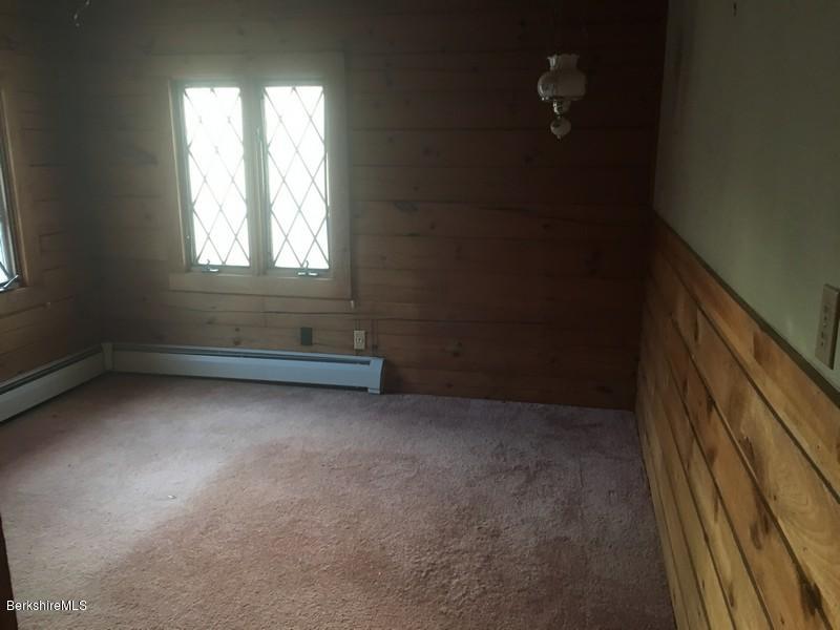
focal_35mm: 29
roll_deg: -0.4
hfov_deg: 61.7
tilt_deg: -12.2
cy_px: 315
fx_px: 704
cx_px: 420
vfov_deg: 48.2
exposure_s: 1/24
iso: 200
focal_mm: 4.15
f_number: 2.2
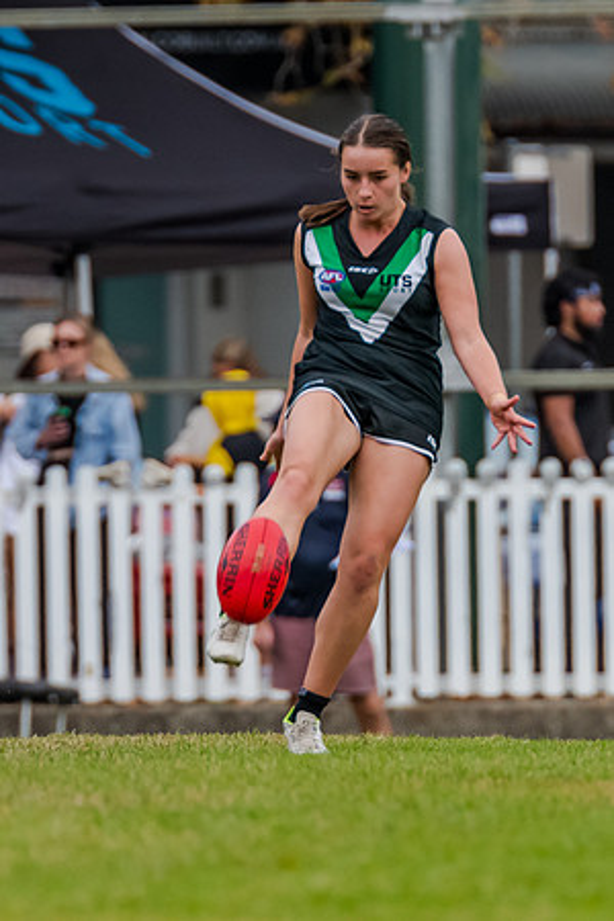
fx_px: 30535
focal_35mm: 1194
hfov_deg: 1.2
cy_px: 281
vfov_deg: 1.7
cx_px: 369
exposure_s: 1/1600
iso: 800
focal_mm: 420
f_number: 5
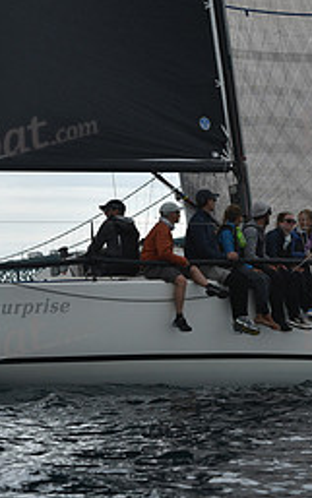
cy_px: 228
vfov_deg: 13.0
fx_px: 2187
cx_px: 200
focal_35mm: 161
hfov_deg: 8.2
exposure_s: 1/800
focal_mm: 70
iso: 250
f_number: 6.3
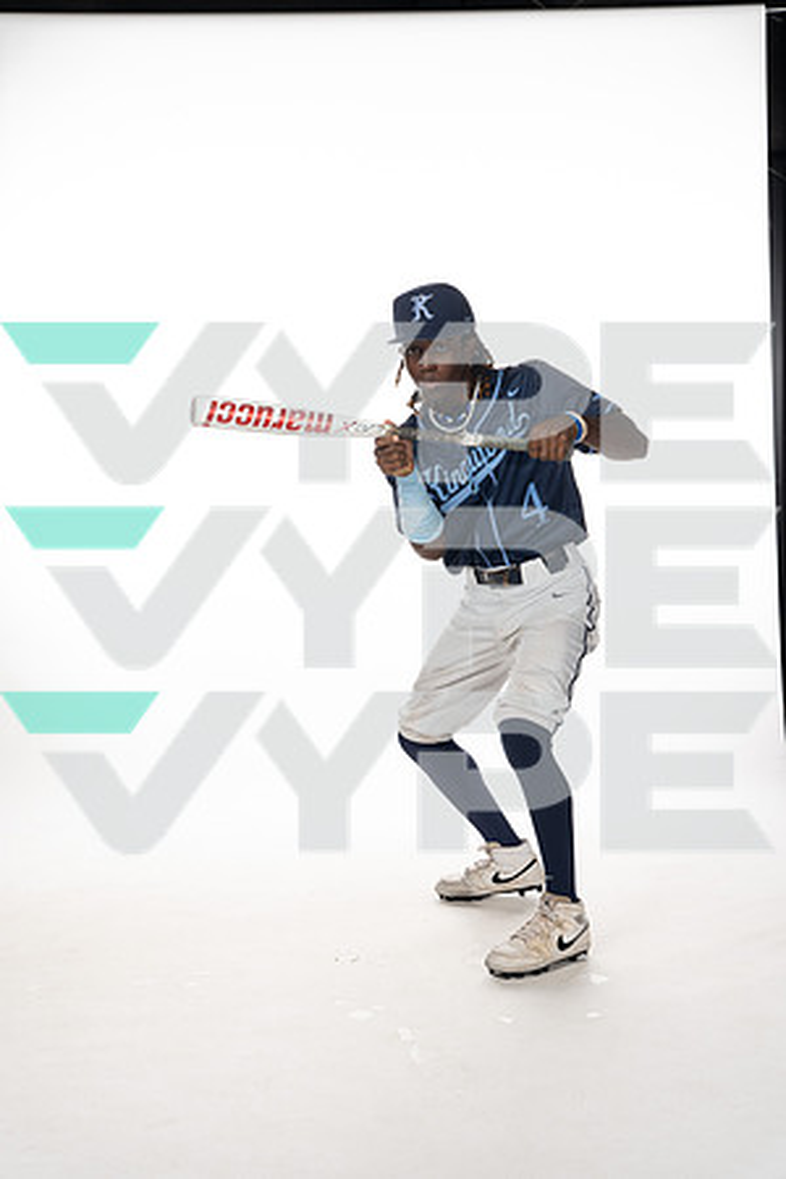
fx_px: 1637
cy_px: 590
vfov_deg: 39.6
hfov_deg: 27.0
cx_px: 393
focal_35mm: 50
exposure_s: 1/250
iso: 400
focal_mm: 50
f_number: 6.3
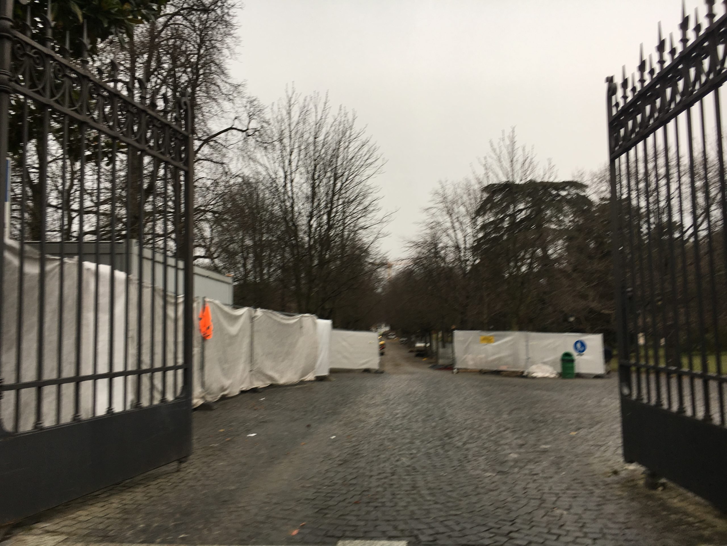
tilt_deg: +5.3
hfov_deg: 61.7
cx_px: 364
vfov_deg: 48.2
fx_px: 609
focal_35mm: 29
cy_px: 273
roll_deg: +1.1
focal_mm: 4.15
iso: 25
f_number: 2.2
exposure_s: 1/100
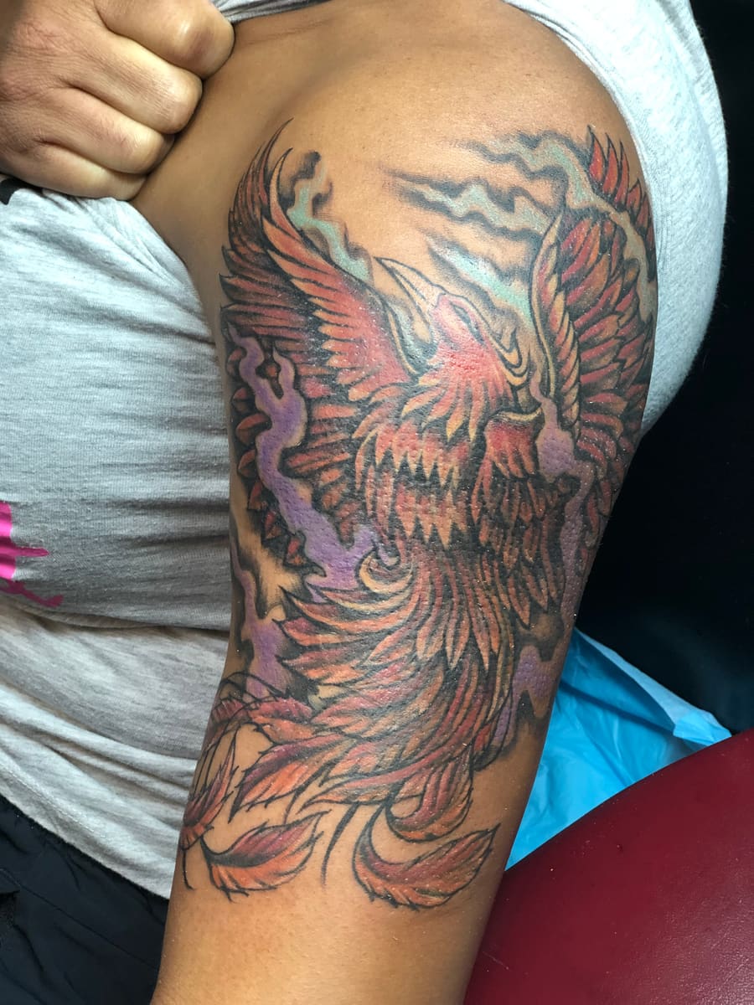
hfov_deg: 25.7
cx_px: 377
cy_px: 502
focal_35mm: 57
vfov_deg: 33.8
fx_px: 1655
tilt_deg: -51.0
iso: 125
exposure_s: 1/30
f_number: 2.8
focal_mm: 6.6
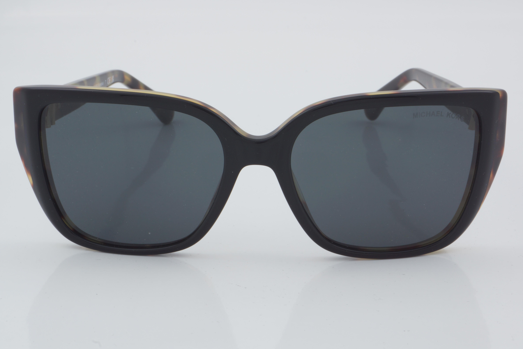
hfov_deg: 24.6
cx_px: 262
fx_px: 1198
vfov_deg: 16.6
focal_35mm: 82
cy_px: 174
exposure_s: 1/4
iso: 100
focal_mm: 55
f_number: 32
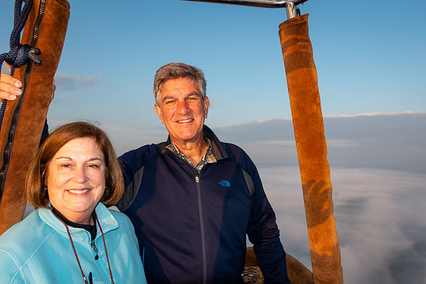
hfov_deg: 73.7
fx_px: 284
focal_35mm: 24
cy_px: 142
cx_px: 213
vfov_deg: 53.2
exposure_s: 1/800
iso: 125
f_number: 3.2
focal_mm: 8.8
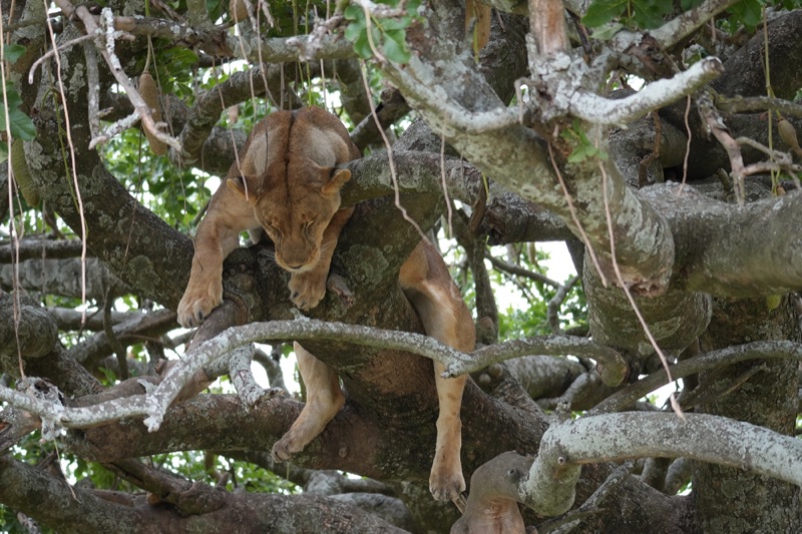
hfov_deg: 12.9
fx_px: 3541
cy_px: 267
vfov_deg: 8.6
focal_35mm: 159
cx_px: 401
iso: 500
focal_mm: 106
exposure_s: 1/200
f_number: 5
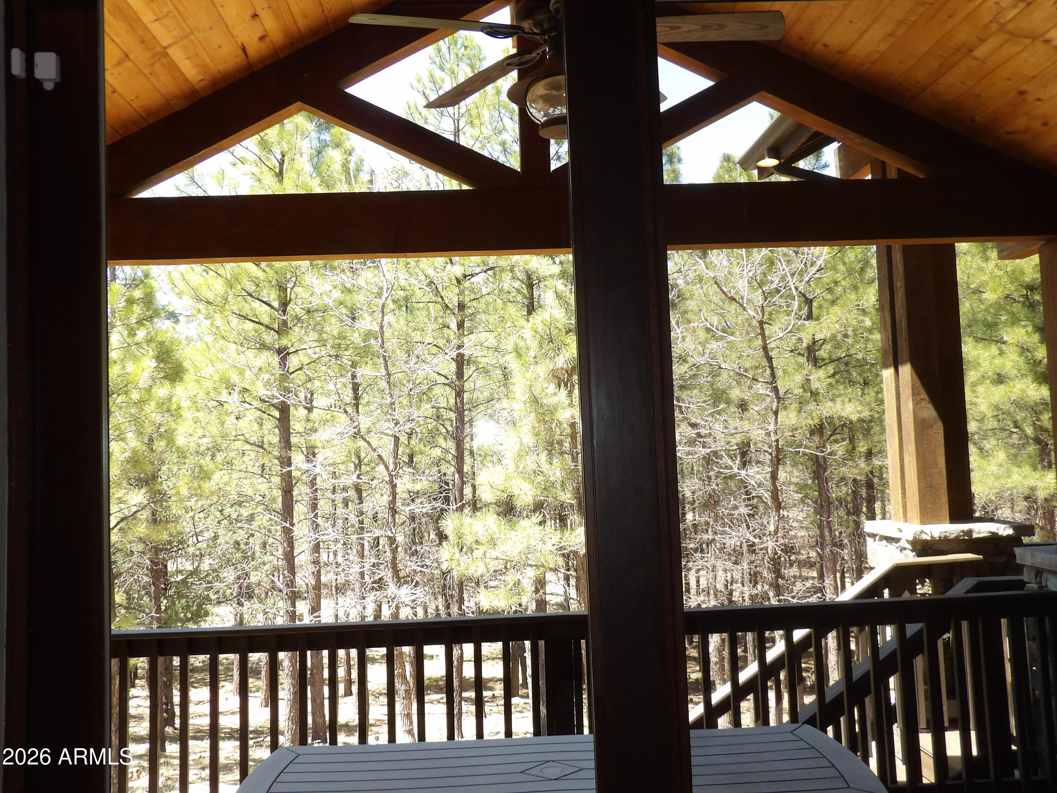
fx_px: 1008
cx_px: 528
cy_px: 396
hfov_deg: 55.4
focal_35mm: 33
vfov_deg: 42.9
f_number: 3.6
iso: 100
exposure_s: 1/58
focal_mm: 5.9
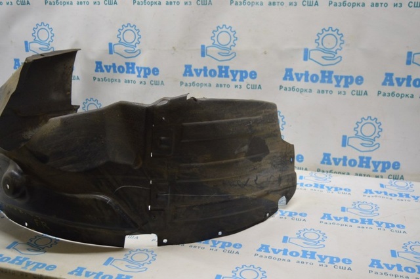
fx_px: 472
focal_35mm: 40
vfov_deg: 32.9
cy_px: 140
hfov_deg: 48.0
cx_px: 210
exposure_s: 1/60
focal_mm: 27
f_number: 4
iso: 640
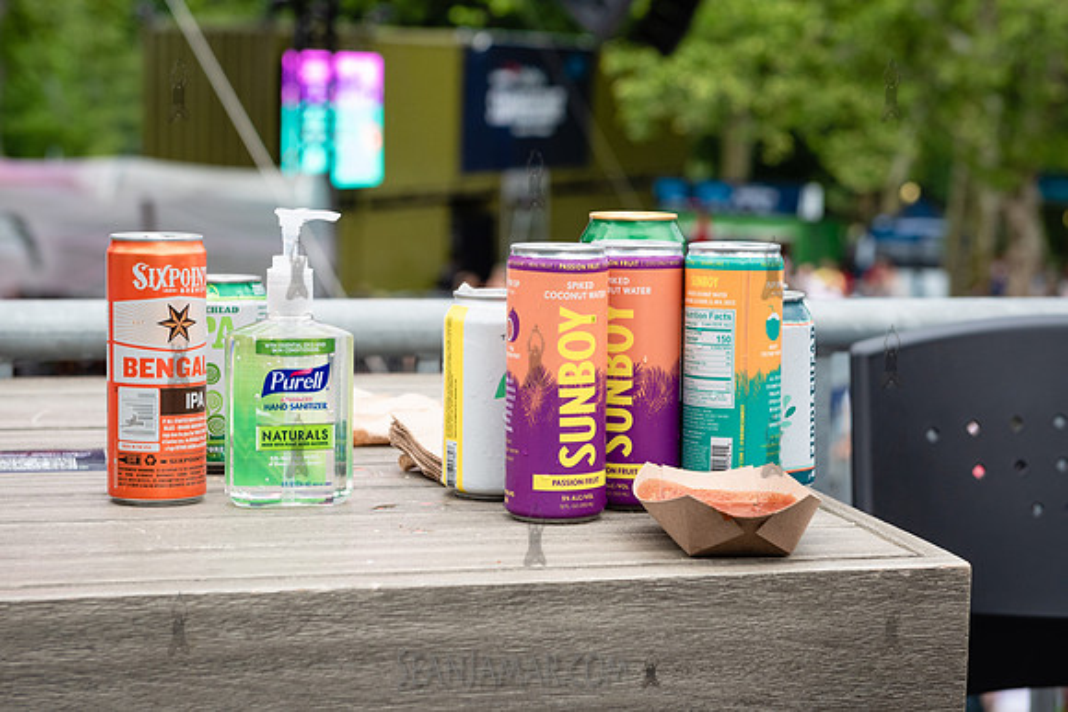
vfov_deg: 16.8
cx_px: 606
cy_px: 360
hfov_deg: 24.9
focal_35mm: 81
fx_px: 2413
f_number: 5.6
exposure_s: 1/125
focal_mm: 62
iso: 500
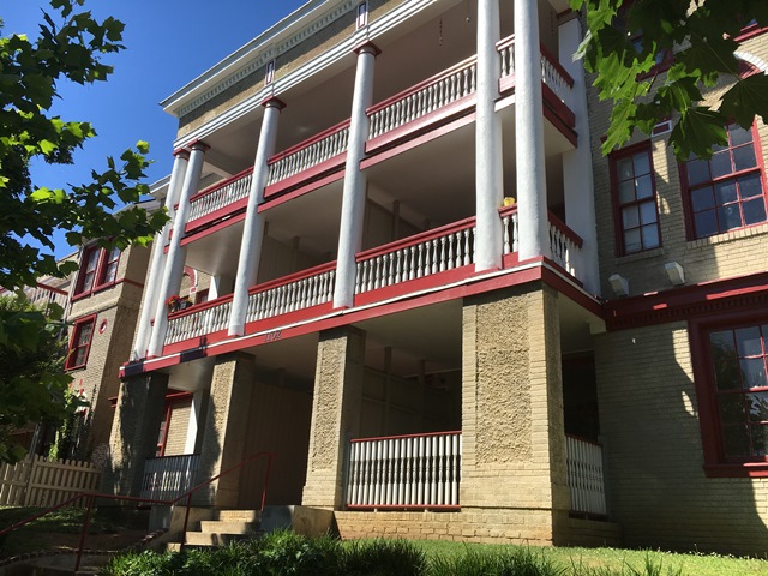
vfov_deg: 48.2
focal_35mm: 29
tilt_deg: +21.5
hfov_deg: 61.7
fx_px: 643
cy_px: 288
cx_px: 384
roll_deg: -3.5
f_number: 2.2
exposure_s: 1/1508
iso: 25
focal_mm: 4.15
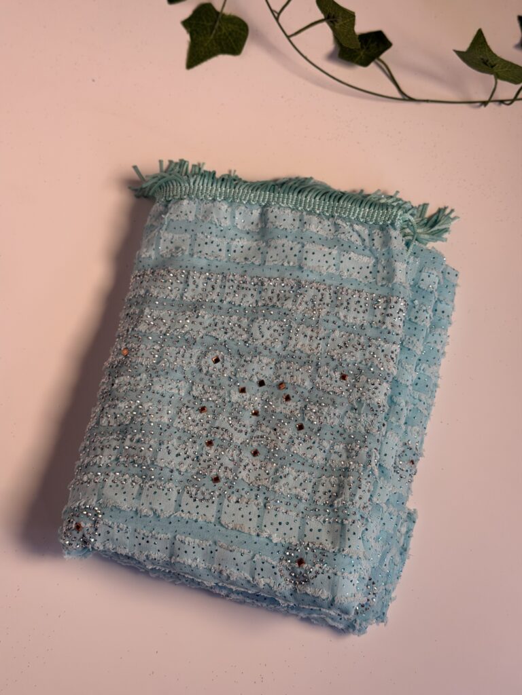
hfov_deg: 30.3
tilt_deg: -70.0
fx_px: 965
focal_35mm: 48
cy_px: 348
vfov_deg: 39.7
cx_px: 261
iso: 64
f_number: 1.78
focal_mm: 6.76
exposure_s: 1/631
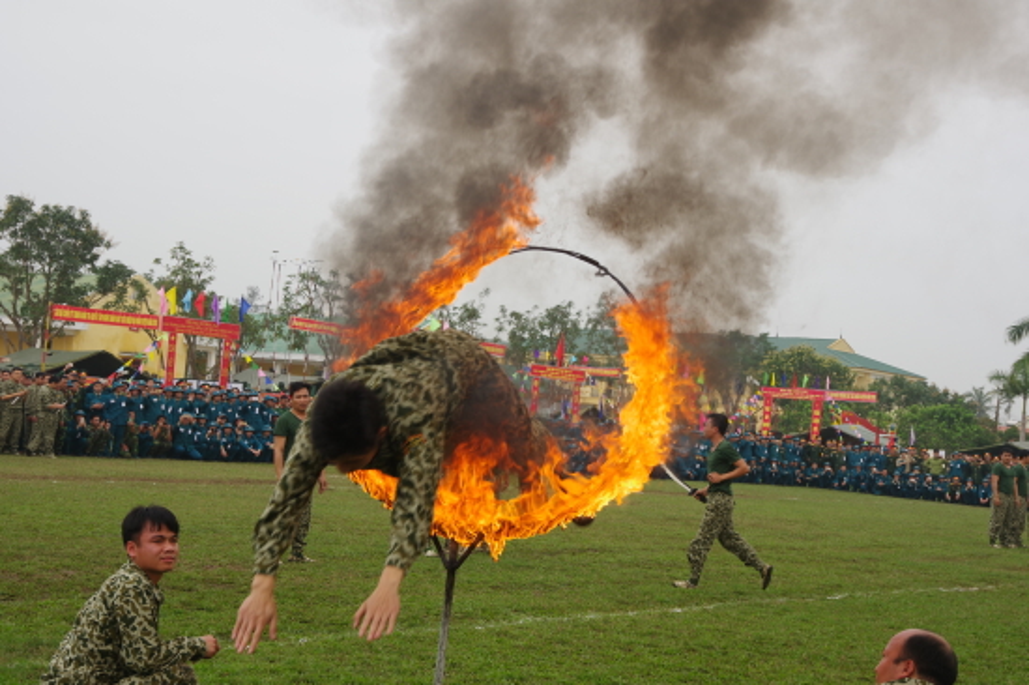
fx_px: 1714
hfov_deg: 33.4
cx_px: 514
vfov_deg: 22.6
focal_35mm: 60
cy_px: 342
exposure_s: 1/250
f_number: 8
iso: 200
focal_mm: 40
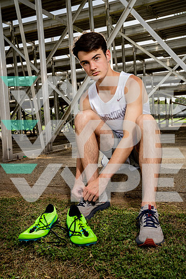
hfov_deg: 34.2
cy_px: 140
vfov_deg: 49.6
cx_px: 93
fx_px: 302
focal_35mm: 39
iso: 100
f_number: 8
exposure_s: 1/125
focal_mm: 39
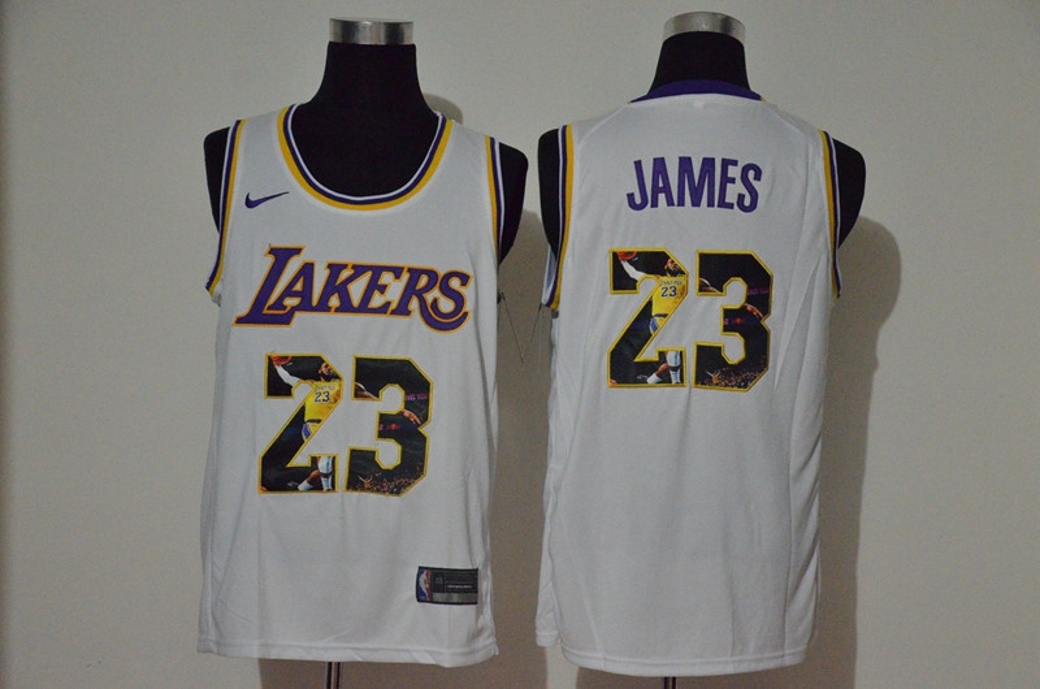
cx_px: 520
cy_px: 344
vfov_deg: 18.8
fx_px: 2076
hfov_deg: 28.1
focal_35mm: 72
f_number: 4.5
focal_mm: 48
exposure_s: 1/60
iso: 4000
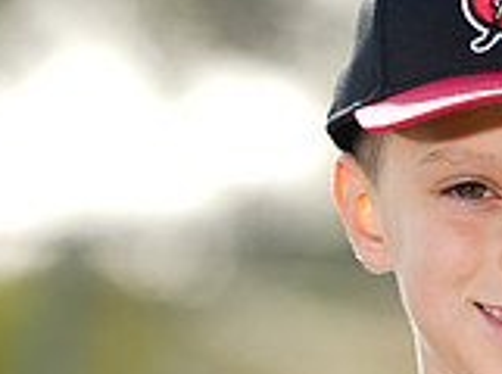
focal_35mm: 695
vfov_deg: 2.1
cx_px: 532
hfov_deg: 2.9
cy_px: 502
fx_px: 10056
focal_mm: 200
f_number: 4.5
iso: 64
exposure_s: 1/250
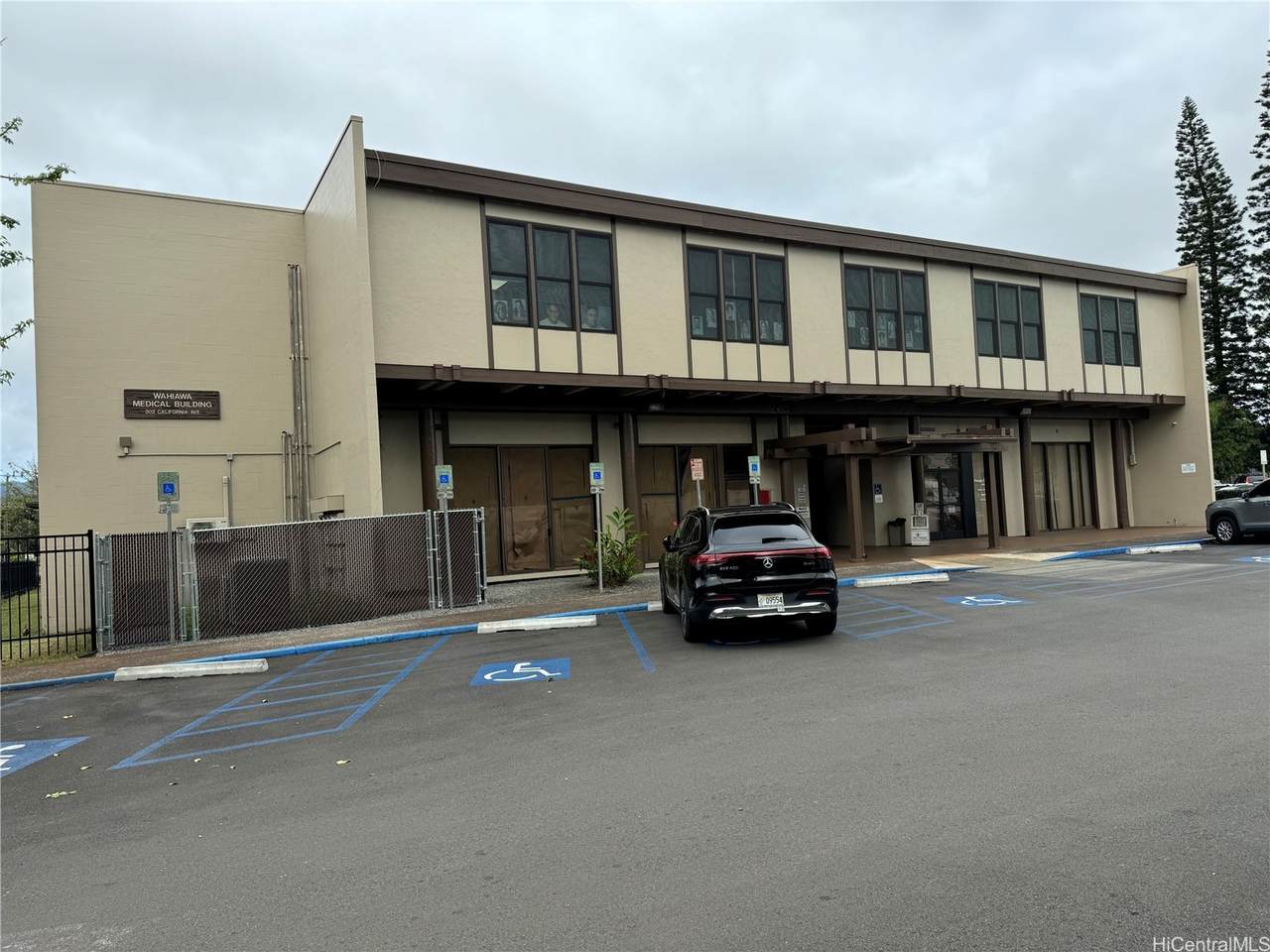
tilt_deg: +3.3
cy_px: 476
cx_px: 635
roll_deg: +2.5
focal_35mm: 24
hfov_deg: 71.6
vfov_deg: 56.8
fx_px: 881
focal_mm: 6.76
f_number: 1.78
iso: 80
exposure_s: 1/1767
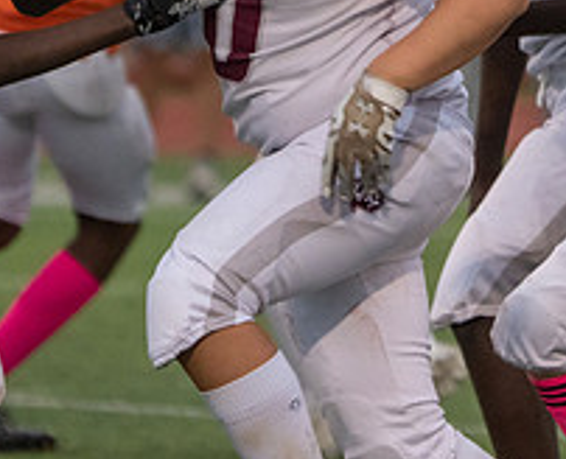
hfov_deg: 1.9
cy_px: 41
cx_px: 640
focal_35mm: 1032
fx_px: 17388
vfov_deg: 1.5
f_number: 5.6
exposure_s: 1/1000
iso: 3200
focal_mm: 285
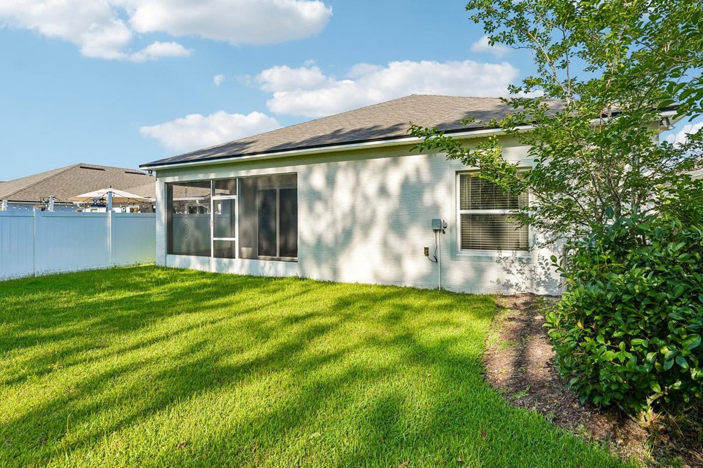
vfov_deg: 70.3
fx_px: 332
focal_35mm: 17
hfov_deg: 93.0
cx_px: 385
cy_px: 216
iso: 100
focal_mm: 14
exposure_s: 1/160
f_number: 8
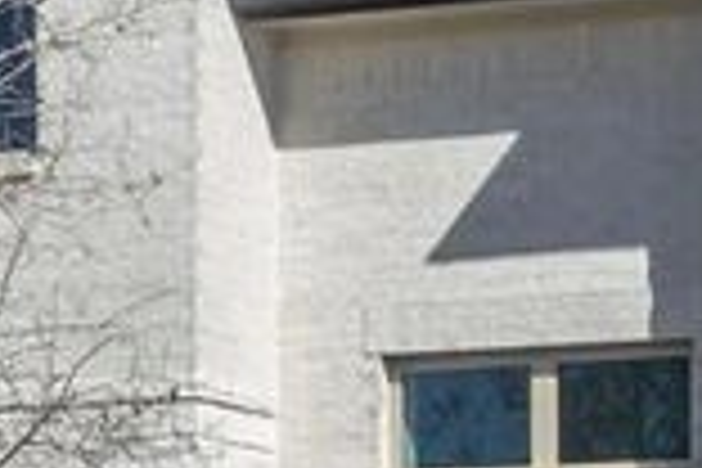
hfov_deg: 16.8
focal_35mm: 92
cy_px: 83
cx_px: 1390
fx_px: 1794
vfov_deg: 14.8
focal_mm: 14
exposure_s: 1/60
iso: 100
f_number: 9
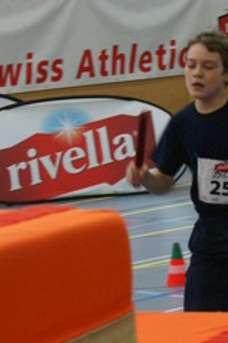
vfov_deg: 11.6
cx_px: 152
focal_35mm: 176
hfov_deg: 7.8
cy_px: 54
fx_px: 1674
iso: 800
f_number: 5.6
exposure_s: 1/80
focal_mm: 50
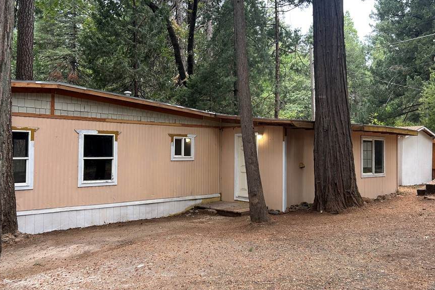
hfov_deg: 58.7
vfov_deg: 41.1
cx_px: 226
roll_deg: +0.0
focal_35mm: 32
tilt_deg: +1.5
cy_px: 137
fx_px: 387
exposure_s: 1/121
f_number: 1.5
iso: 40
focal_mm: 5.7
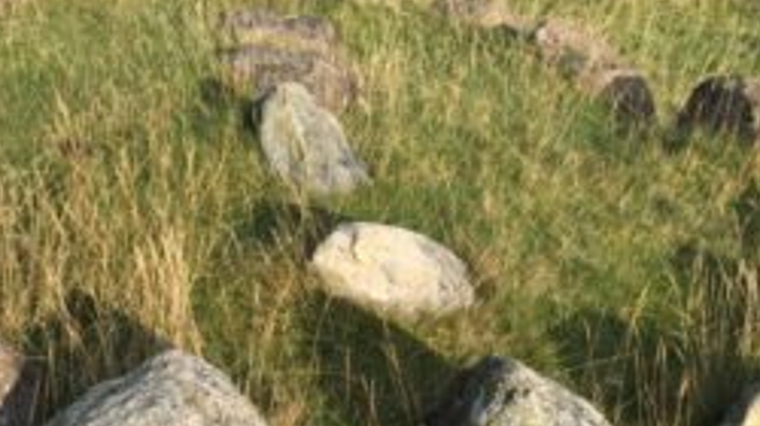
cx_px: 392
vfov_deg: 20.8
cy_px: 335
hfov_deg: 36.6
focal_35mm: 57
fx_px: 1147
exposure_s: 1/894
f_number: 2.2
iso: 25
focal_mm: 4.15
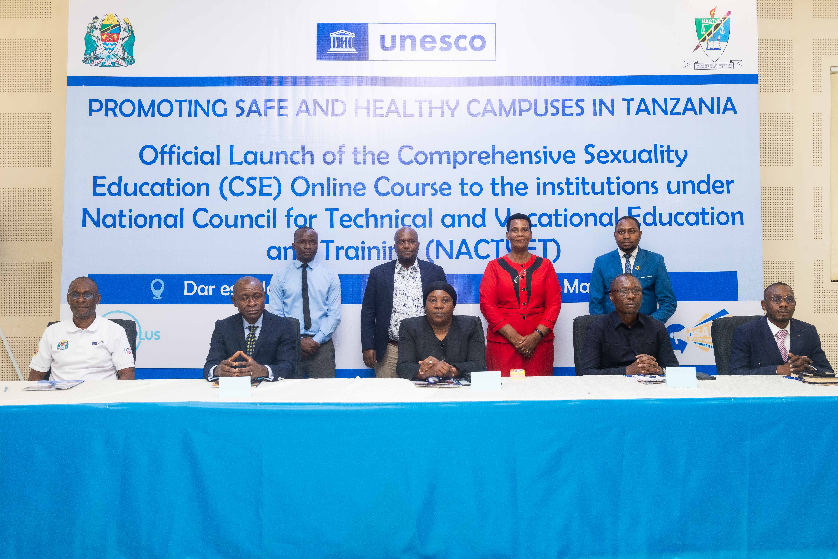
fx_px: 792
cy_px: 280
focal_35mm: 34
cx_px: 419
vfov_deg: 38.9
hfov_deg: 55.8
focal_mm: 34
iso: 640
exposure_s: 1/40
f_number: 7.1
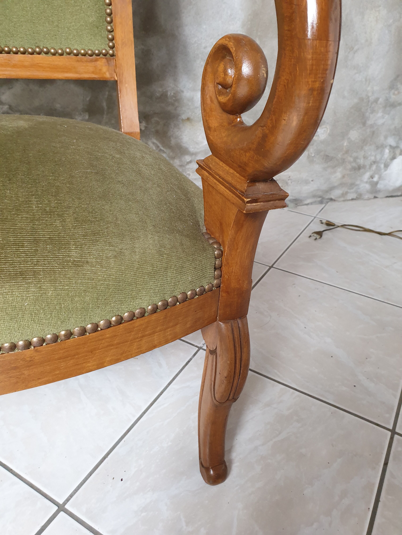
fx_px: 403
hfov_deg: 53.1
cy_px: 268
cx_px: 201
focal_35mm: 26
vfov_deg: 67.3
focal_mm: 4.3
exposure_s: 1/50
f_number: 2.4
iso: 250
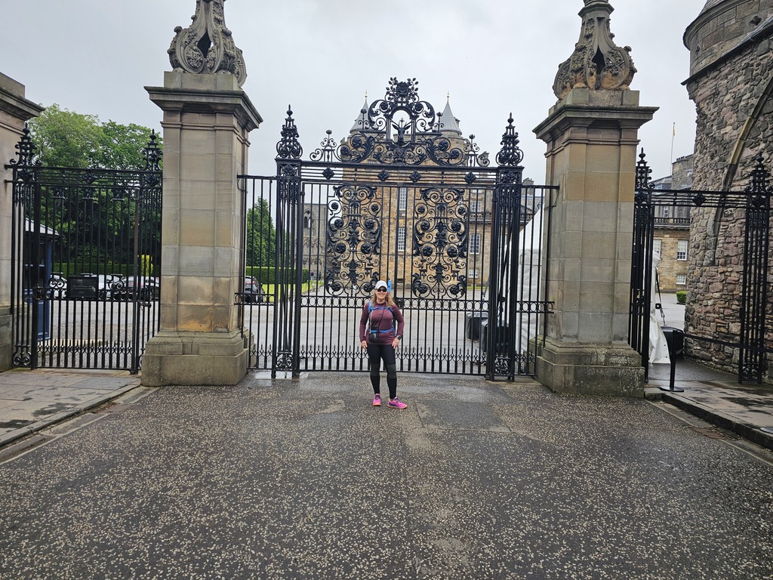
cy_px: 290
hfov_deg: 73.9
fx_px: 514
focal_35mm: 23
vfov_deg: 58.9
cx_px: 386
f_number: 1.7
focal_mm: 6.3
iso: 16
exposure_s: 1/525
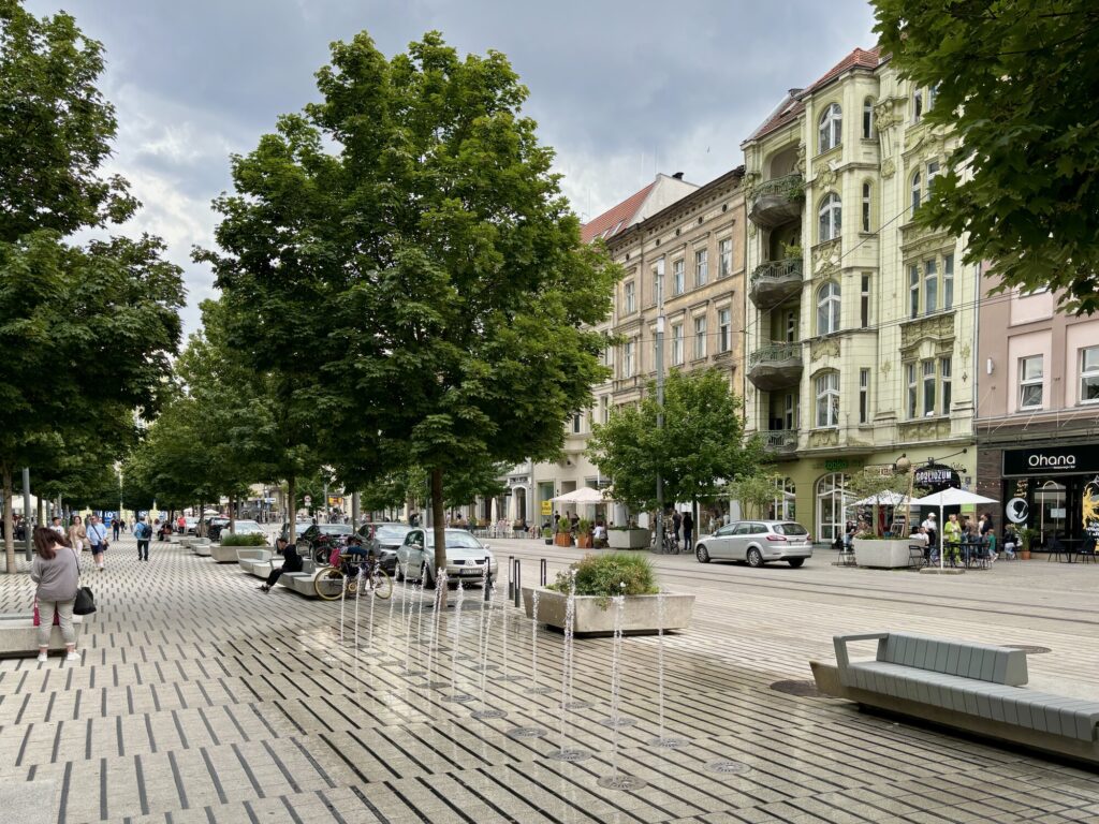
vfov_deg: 53.1
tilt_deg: +2.7
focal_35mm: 26
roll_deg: +0.2
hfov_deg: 67.3
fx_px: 825
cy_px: 412
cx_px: 550
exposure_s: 1/512
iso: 50
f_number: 1.6
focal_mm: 5.96
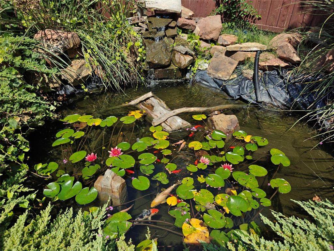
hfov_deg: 73.9
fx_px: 222
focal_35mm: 23
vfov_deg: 58.9
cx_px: 167
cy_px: 126
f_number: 1.6
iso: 50
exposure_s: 1/2448
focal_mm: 6.06
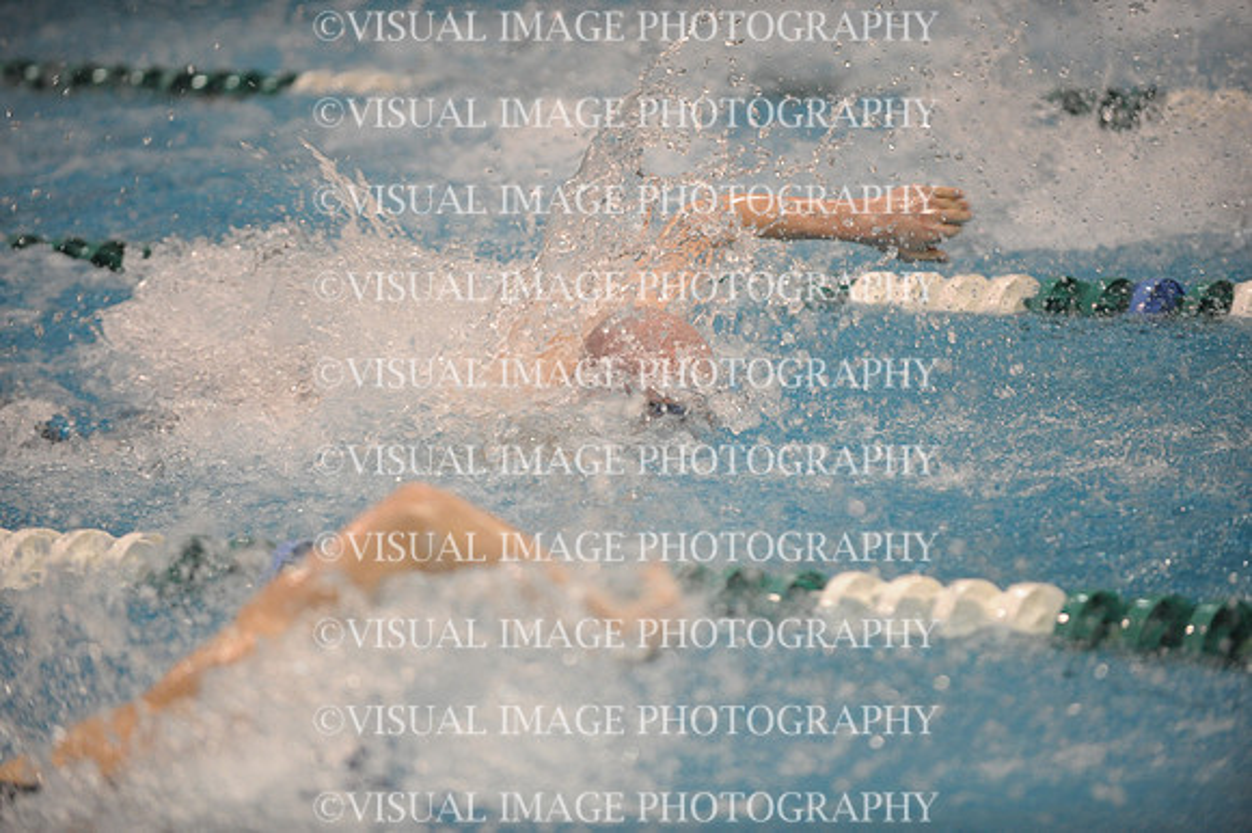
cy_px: 416
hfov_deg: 10.3
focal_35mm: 200
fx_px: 6951
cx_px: 626
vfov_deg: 6.9
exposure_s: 1/400
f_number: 2.8
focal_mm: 200
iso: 3200
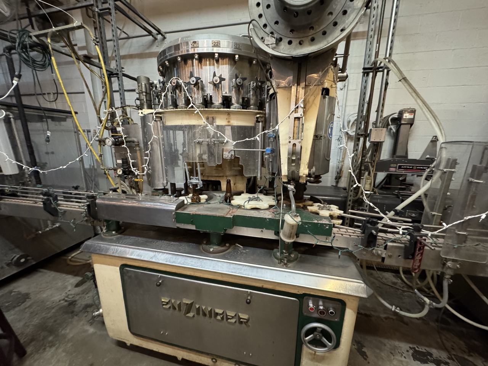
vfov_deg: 85.7
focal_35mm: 14
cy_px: 183
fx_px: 197
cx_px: 244
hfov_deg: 102.1
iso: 1000
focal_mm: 2.22
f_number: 2.2
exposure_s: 1/60
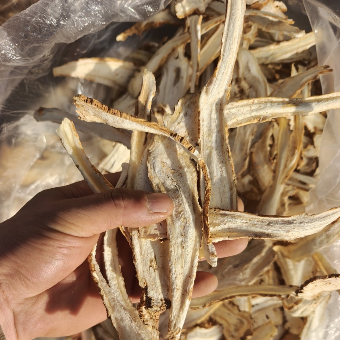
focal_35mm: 28
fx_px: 311
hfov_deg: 57.3
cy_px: 228
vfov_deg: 56.0
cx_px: 167
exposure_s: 1/2033
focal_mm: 6.06
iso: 50
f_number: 1.6
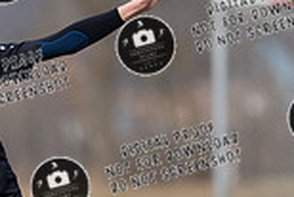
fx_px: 10847
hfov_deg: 1.6
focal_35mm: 1327
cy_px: 266
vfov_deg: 1.0
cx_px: -154
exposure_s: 1/1600
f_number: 3.2
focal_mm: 300
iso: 200
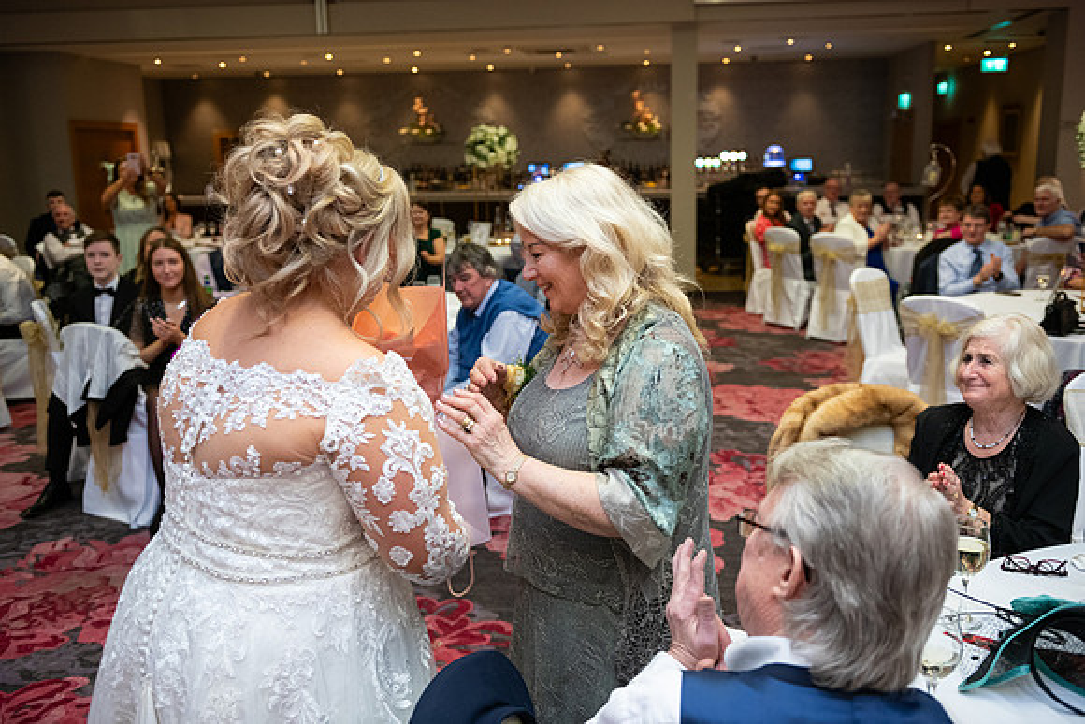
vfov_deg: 41.1
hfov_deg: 58.7
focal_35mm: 32
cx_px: 542
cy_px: 362
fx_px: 965
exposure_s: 1/160
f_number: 3.5
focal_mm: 32
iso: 1250
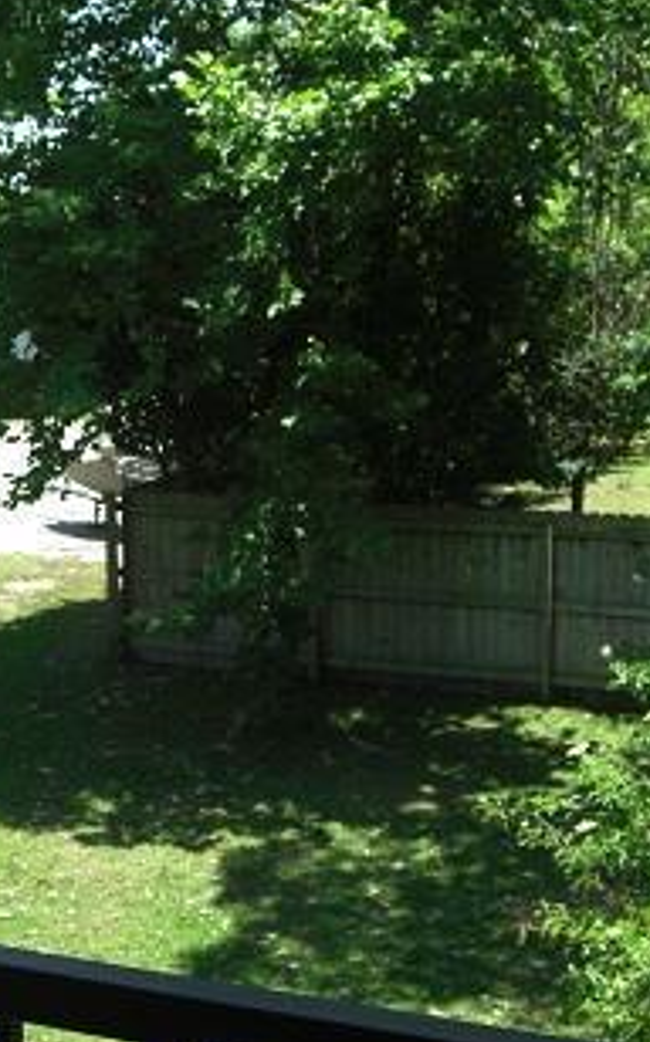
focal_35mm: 67
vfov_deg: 30.6
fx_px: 1903
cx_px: 64
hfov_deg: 19.0
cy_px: 443
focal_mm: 7.9
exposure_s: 1/200
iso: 80
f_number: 4
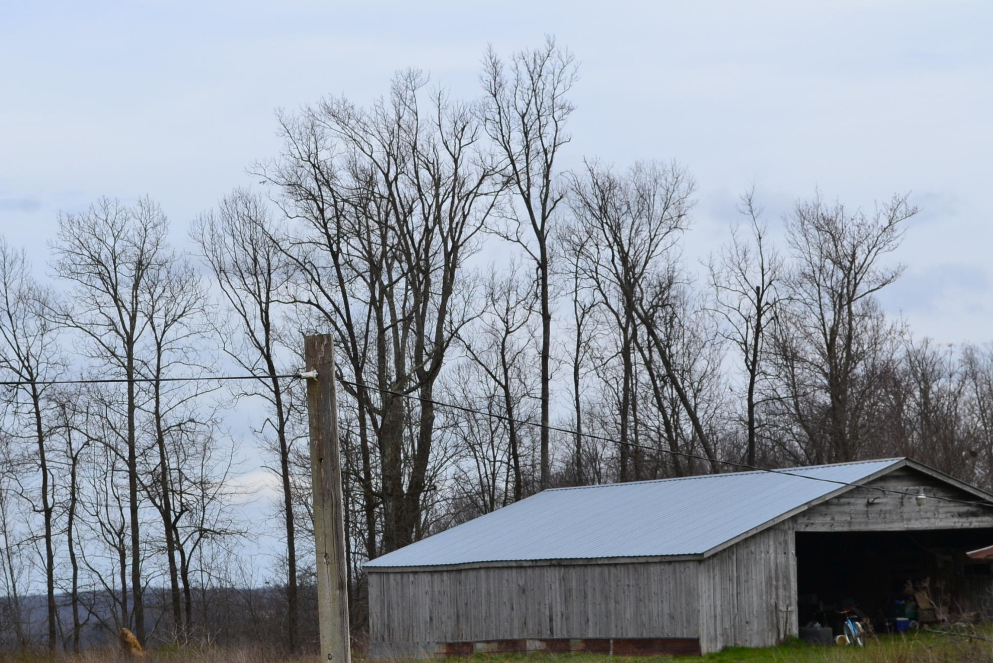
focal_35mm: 110
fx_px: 3034
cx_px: 340
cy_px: 398
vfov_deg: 12.5
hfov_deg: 18.5
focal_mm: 50
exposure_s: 1/500
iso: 320
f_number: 11
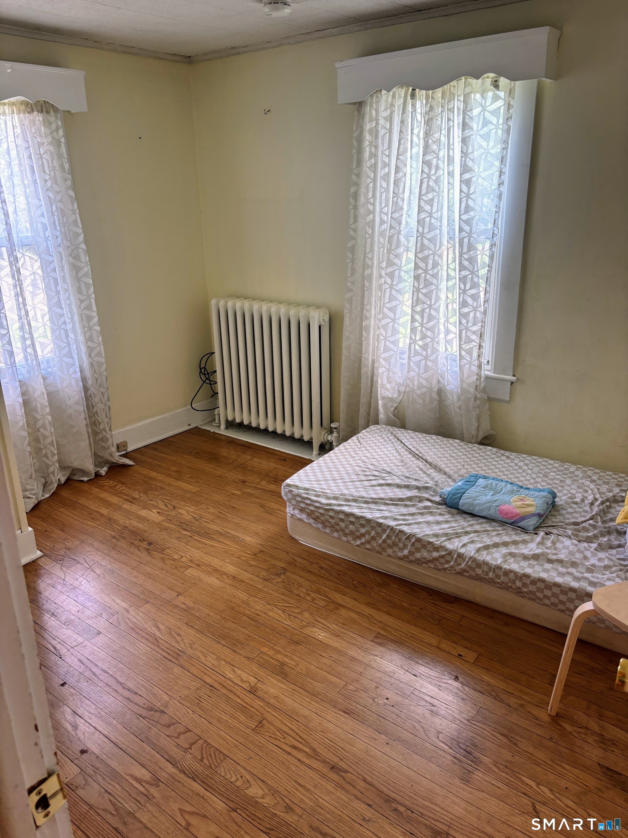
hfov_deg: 53.1
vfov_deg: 67.3
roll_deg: +0.4
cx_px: 314
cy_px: 419
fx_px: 629
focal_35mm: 26
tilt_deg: -18.7
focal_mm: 5.96
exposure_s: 1/60
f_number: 1.6
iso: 100
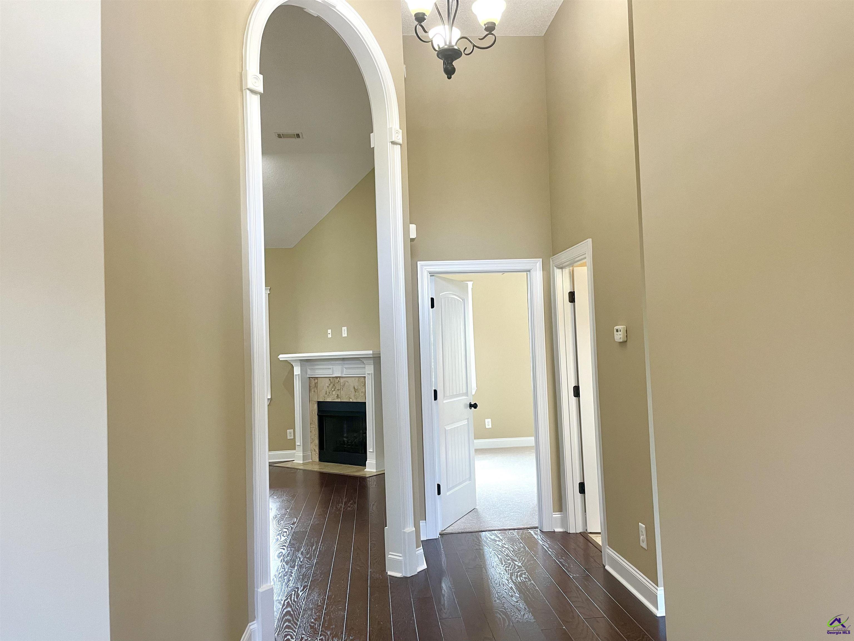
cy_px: 320
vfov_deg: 53.1
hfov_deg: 67.3
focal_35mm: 26
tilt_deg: +2.6
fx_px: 641
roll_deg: +2.3
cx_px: 427
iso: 100
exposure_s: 1/60
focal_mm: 4.2
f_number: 1.6
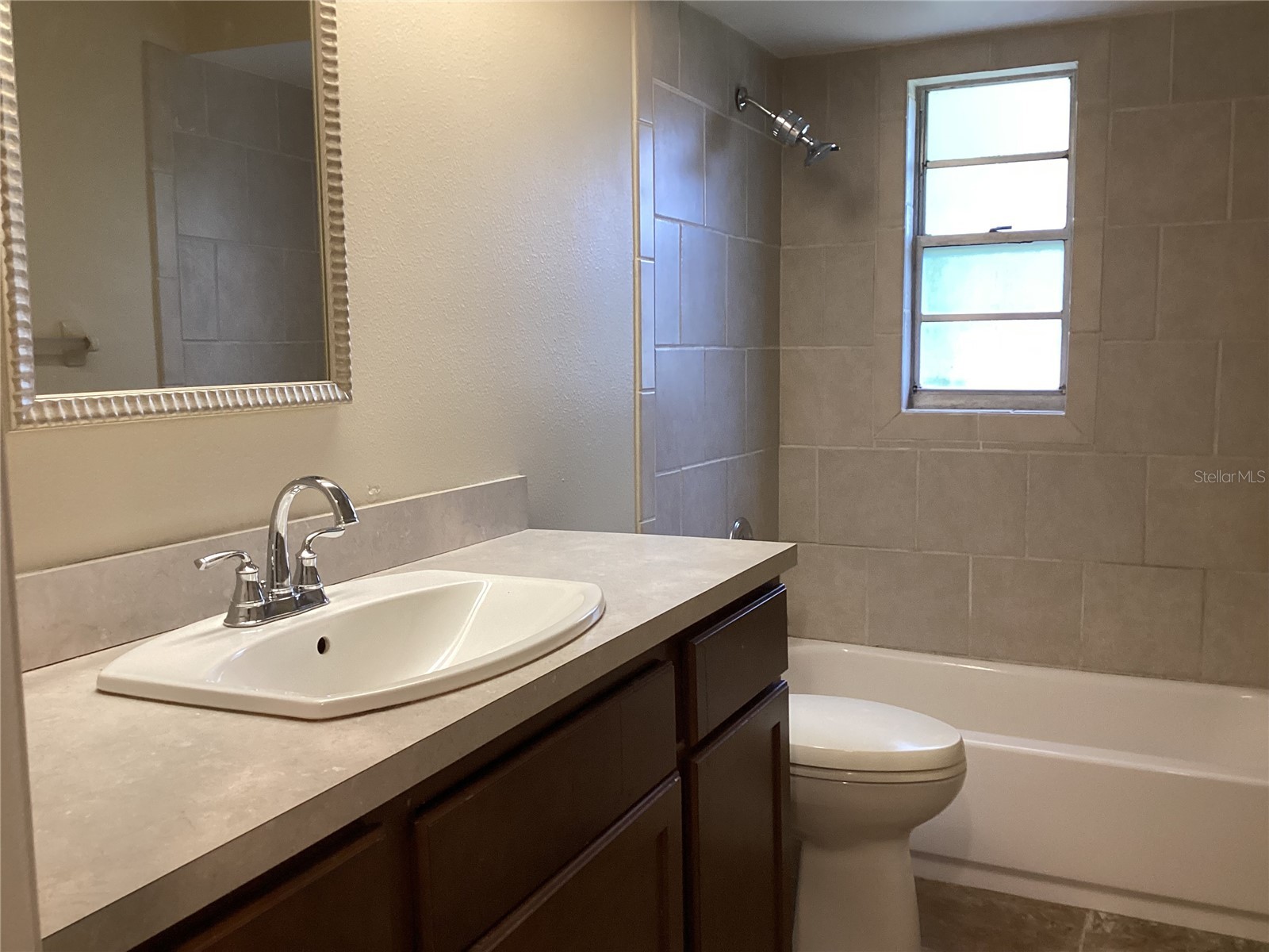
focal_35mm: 31
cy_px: 476
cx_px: 634
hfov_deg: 58.4
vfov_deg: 45.4
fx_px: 1136
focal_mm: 3.3
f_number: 2.4
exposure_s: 1/60
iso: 125
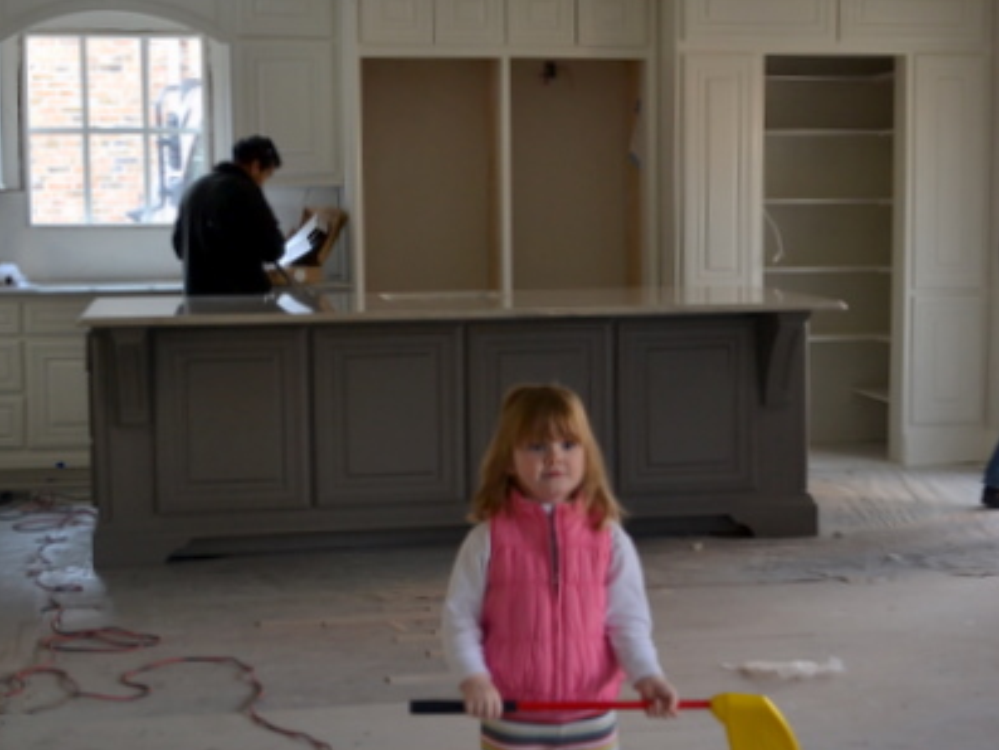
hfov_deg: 30.3
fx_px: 1836
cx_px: 622
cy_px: 347
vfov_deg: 23.1
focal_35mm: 64
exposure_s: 1/60
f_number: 5
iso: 560
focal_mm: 35
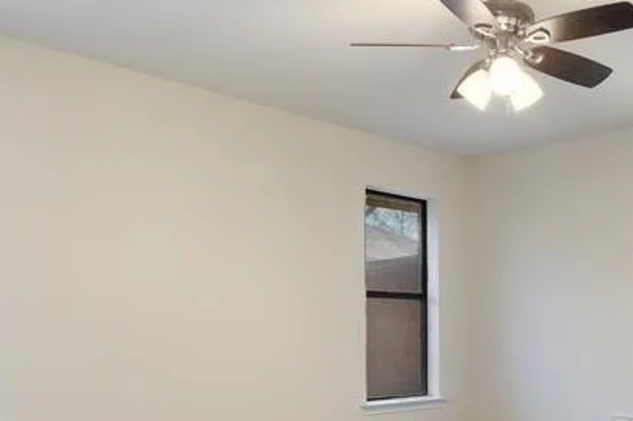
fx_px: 703
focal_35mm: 40
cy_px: 327
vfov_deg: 32.6
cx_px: 493
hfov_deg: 46.3
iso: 320
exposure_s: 1
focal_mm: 16
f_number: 8
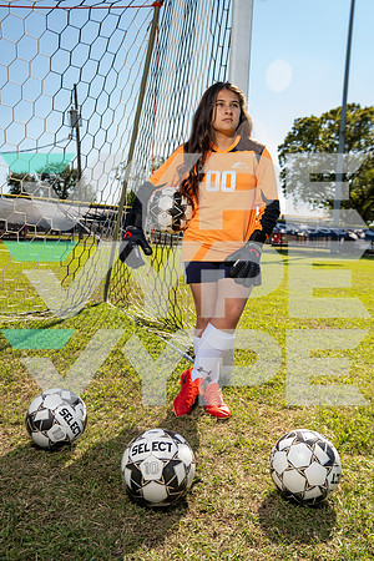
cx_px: 187
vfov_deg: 61.9
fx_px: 467
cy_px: 280
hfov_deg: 43.6
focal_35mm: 30
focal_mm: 30
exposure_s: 1/250
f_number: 4.5
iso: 100
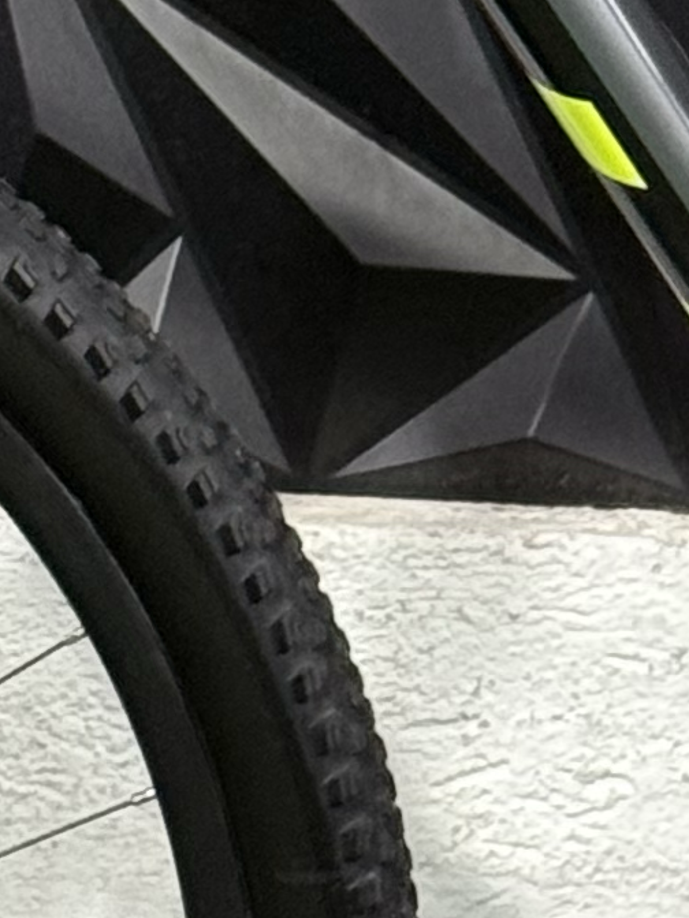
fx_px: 7643
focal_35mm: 288
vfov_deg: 6.8
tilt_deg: -6.6
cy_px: -374
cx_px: 74
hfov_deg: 5.2
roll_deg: -2.4
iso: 200
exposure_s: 1/60
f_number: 1.78
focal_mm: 6.76
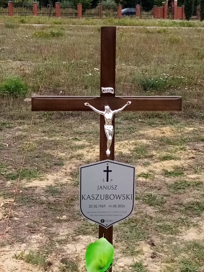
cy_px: 136
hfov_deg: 53.1
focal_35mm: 26
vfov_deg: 67.3
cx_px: 102
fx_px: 204
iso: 104
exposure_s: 1/677
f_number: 1.8
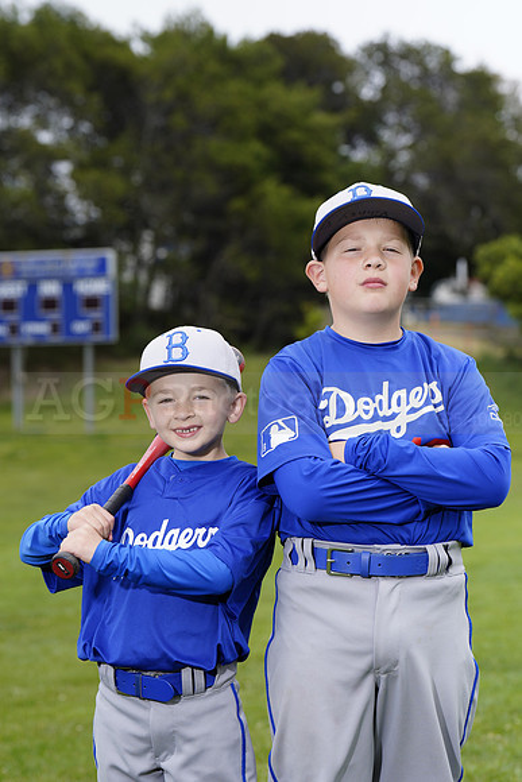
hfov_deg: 11.4
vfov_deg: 17.1
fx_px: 2608
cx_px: 261
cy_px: 391
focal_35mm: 120
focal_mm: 120
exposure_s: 1/250
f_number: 6.3
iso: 100
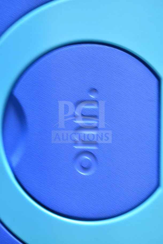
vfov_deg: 33.4
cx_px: 82
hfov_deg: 22.6
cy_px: 122
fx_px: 407
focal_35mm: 60
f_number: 4.8
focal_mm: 40
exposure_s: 1/60
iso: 3600
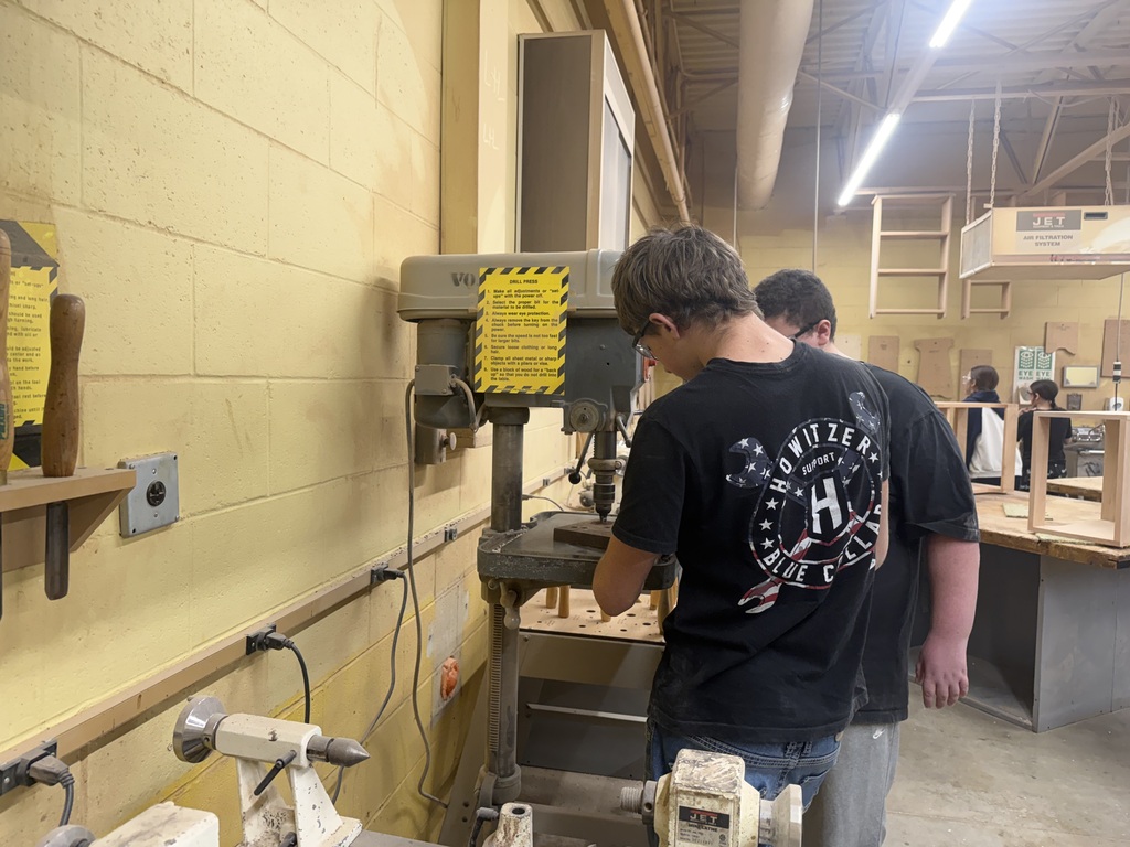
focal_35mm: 24
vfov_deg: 56.8
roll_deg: -3.2
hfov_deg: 71.6
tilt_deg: -3.6
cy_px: 424
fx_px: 783
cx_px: 565
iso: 200
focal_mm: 6.76
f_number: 1.78
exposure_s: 1/120
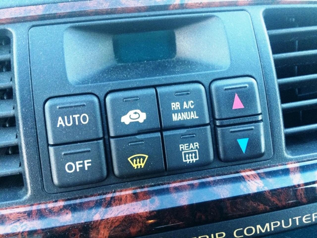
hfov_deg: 61.7
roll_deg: -0.1
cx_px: 158
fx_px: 266
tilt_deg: -42.9
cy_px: 119
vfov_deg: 48.2
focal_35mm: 29
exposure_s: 1/30
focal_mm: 4.15
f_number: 2.2
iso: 200
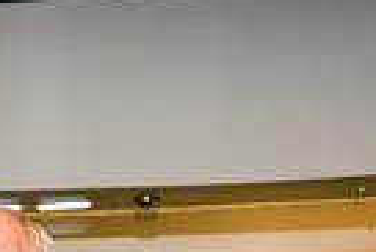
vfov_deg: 9.4
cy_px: 525
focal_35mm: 136
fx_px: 1422
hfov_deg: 13.8
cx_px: -249
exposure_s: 1/125
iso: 1600
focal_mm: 32
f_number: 3.2
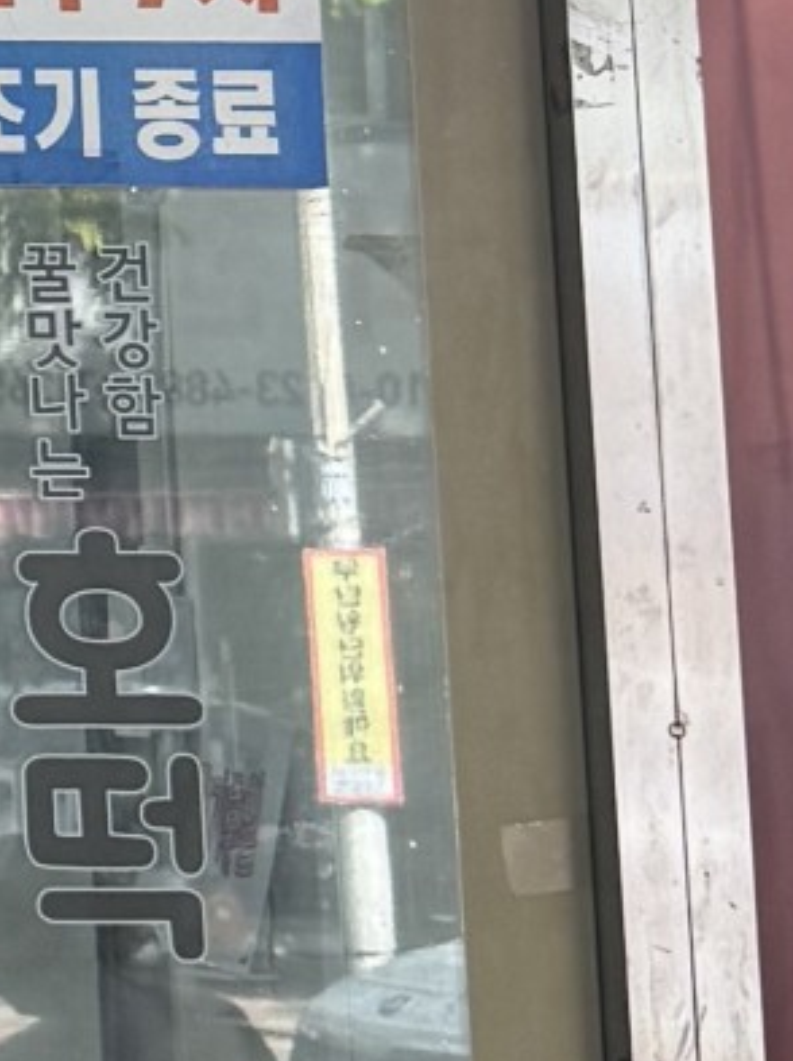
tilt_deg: +8.8
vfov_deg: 12.0
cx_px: -1341
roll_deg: -0.8
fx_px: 4987
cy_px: -55
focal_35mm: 163
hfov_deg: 8.1
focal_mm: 6.76
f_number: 1.78
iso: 100
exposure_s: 1/120
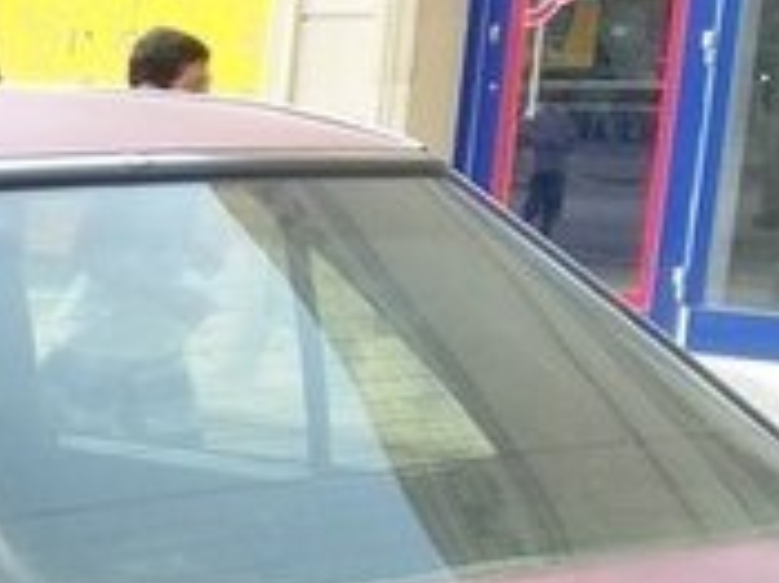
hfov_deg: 14.7
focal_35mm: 117
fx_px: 2631
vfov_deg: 12.0
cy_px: 919
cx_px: -628
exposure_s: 1/118
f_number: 2.2
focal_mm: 3.3
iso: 50
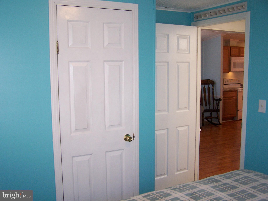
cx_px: 134
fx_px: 294
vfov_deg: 37.7
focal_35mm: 38
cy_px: 100
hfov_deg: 49.0
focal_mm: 6.3
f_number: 2.8
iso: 140
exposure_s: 1/90
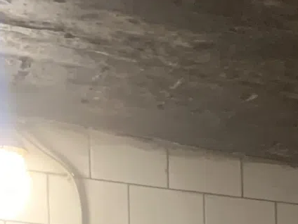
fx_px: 1265
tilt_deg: -2.6
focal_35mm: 147
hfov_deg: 12.0
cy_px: 586
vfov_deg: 8.9
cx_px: 595
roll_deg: +0.7
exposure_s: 1/33
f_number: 1.8
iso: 320
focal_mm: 4.25
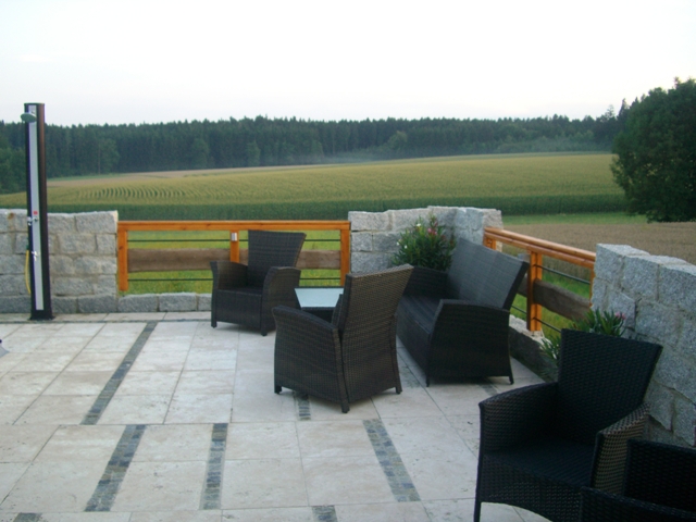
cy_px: 261
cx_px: 348
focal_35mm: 38
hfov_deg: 49.0
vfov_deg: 37.7
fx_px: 764
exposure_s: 1/60
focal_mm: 7.9
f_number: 2.8
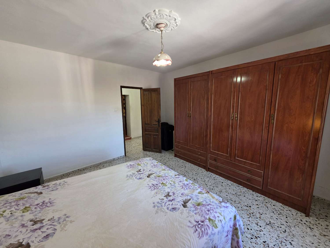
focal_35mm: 13
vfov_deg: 89.9
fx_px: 124
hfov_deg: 106.2
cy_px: 124
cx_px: 165
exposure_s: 1/100
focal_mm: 2.2
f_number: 1.9
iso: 200
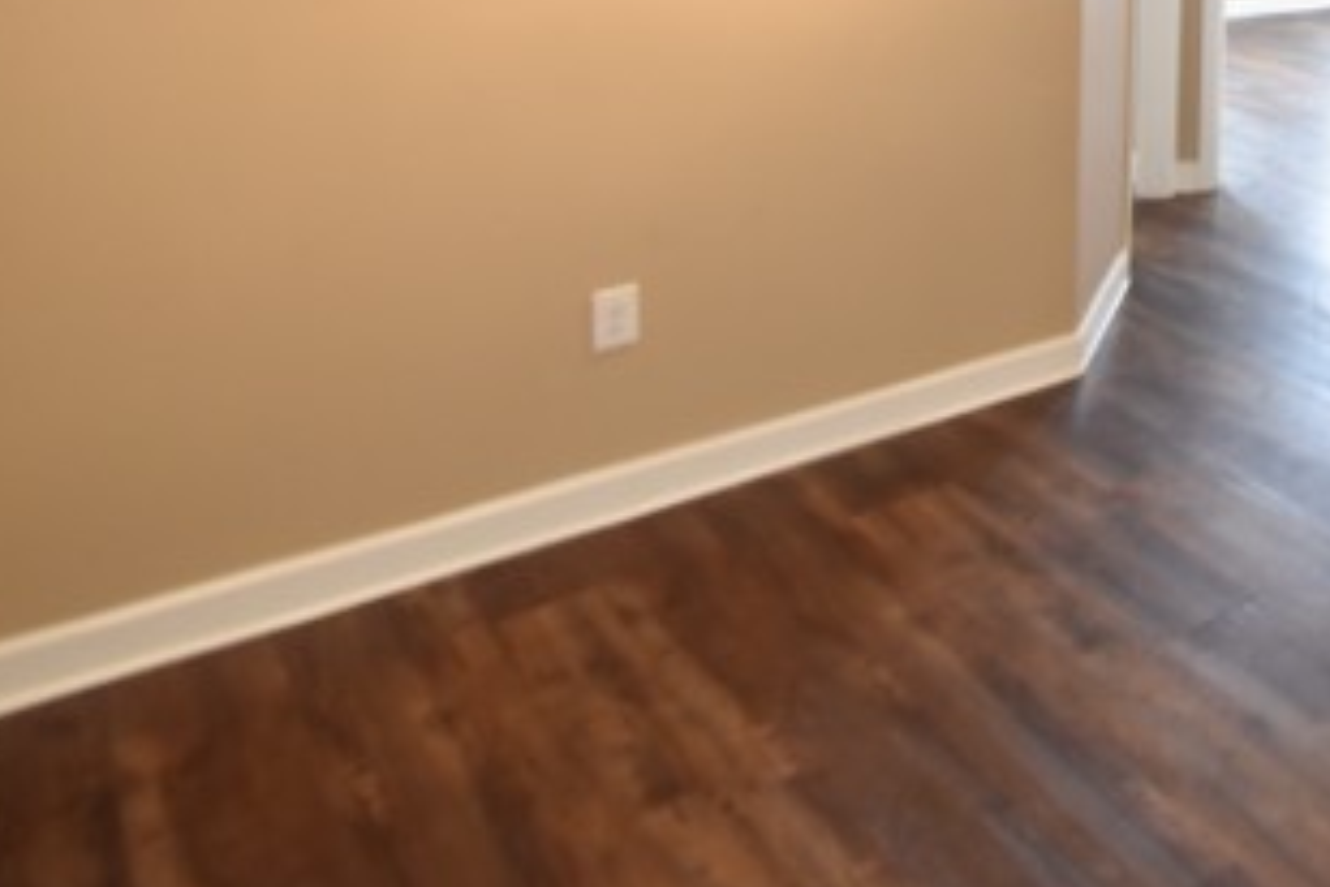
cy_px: -103
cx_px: 1451
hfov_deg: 43.0
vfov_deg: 32.9
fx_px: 1293
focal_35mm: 35
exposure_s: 1/20
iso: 800
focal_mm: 10
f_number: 3.5
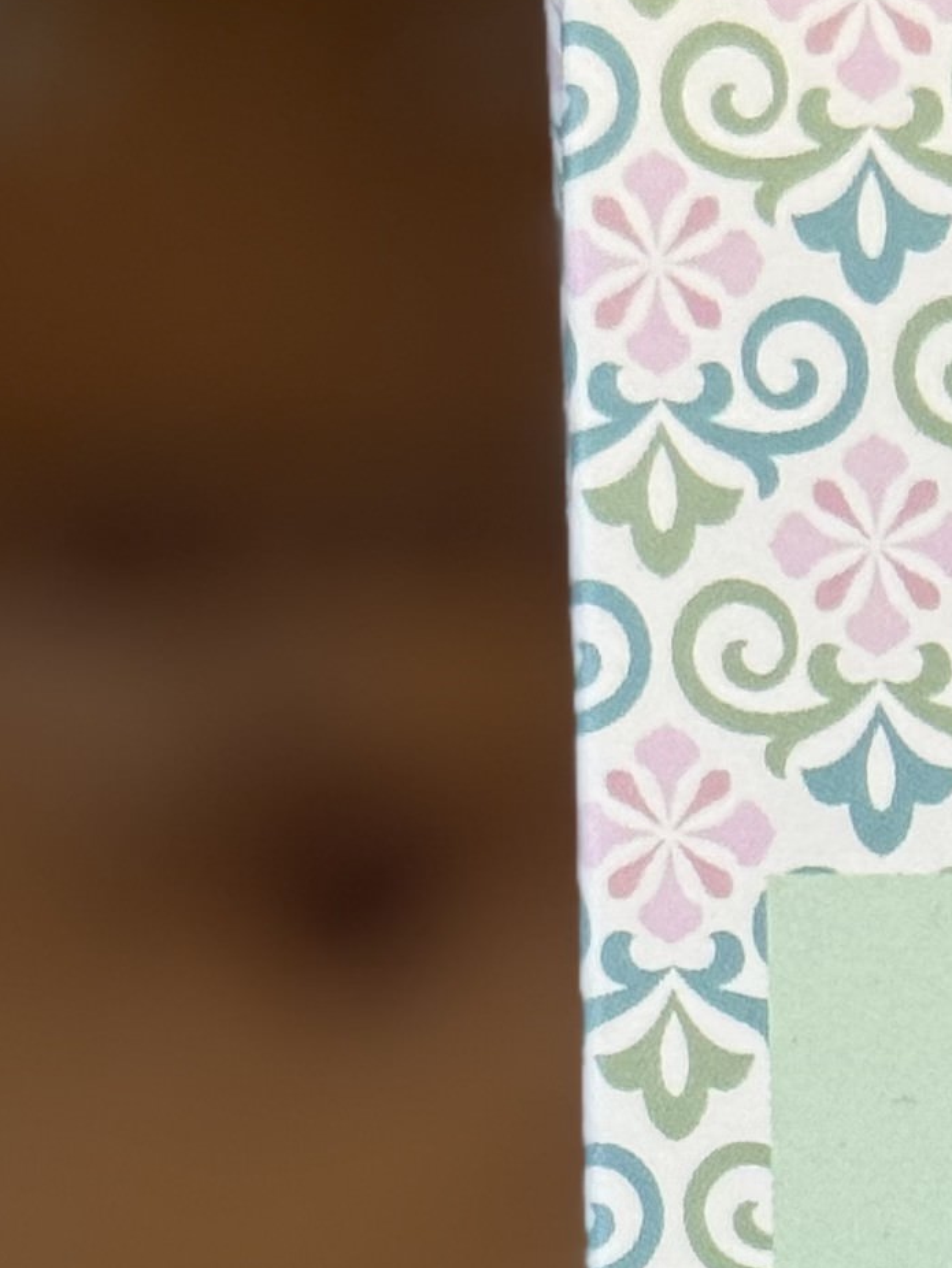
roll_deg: +0.9
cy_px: 2457
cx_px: 1105
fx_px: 7660
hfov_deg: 7.1
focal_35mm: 209
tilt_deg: -22.8
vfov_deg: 9.0
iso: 80
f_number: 1.78
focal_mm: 6.76
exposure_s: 1/100
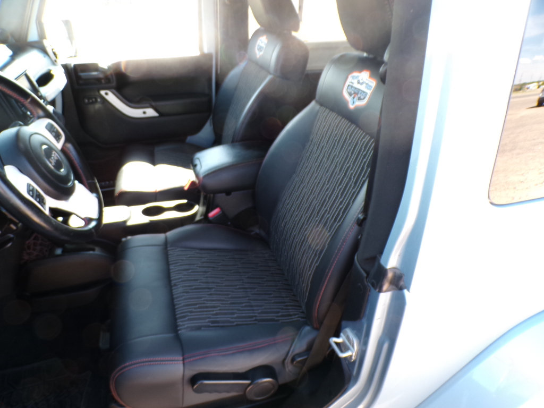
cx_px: 272
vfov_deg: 56.8
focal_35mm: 24
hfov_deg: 71.6
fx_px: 377
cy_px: 204
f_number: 3
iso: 100
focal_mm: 4.3
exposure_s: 1/50
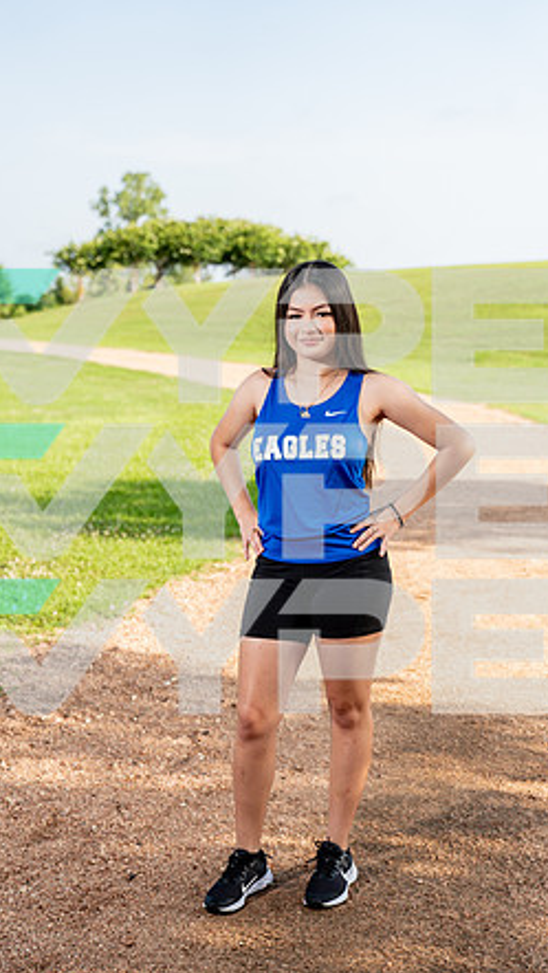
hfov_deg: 18.8
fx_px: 1651
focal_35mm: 64
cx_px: 257
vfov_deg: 32.8
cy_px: 493
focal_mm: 60
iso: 100
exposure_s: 1/250
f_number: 4
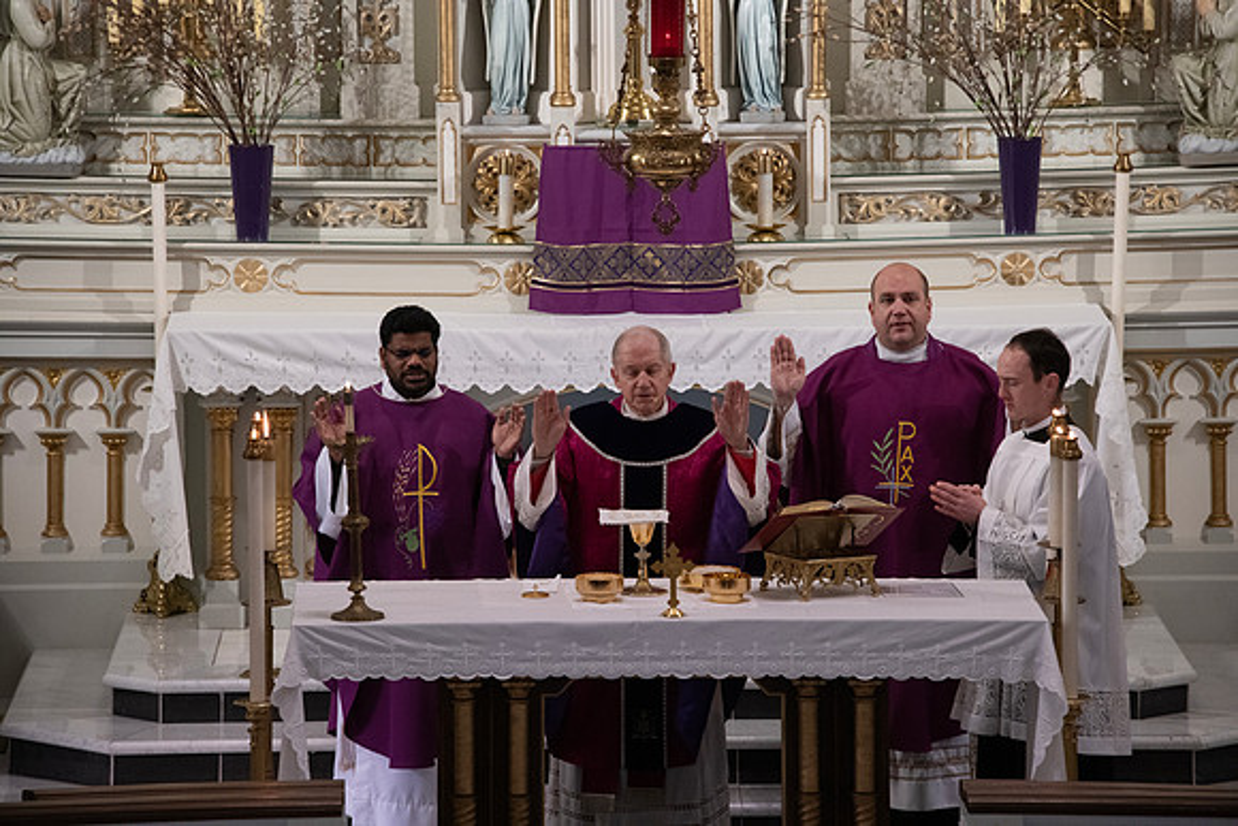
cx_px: 619
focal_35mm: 230
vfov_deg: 6.0
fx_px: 7911
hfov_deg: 8.9
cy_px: 413
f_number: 9
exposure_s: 1/100
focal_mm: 230
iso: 4000
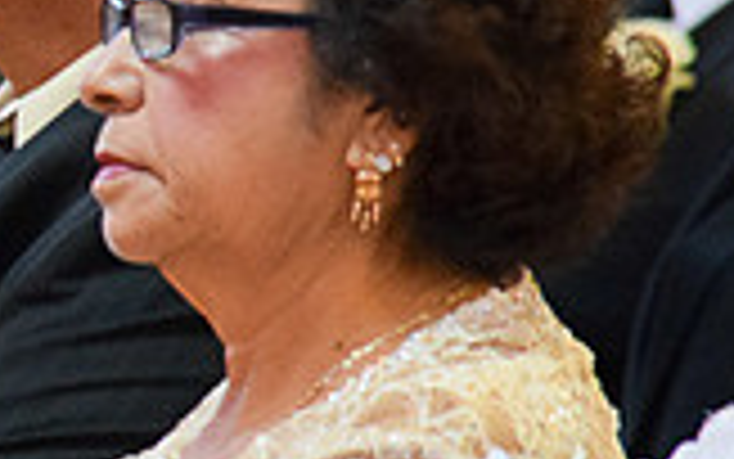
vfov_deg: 1.1
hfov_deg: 1.8
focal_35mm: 1146
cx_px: -455
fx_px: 22932
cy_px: 119
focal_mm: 210
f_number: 5.3
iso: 3200
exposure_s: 1/60
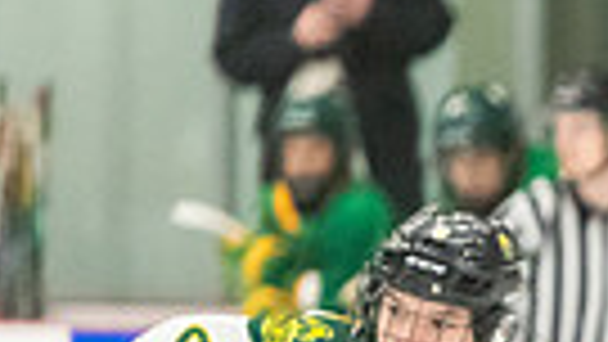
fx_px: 16238
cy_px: 740
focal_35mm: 1007
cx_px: 1472
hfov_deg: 2.1
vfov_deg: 1.2
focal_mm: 190
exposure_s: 1/800
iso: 3200
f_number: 2.8
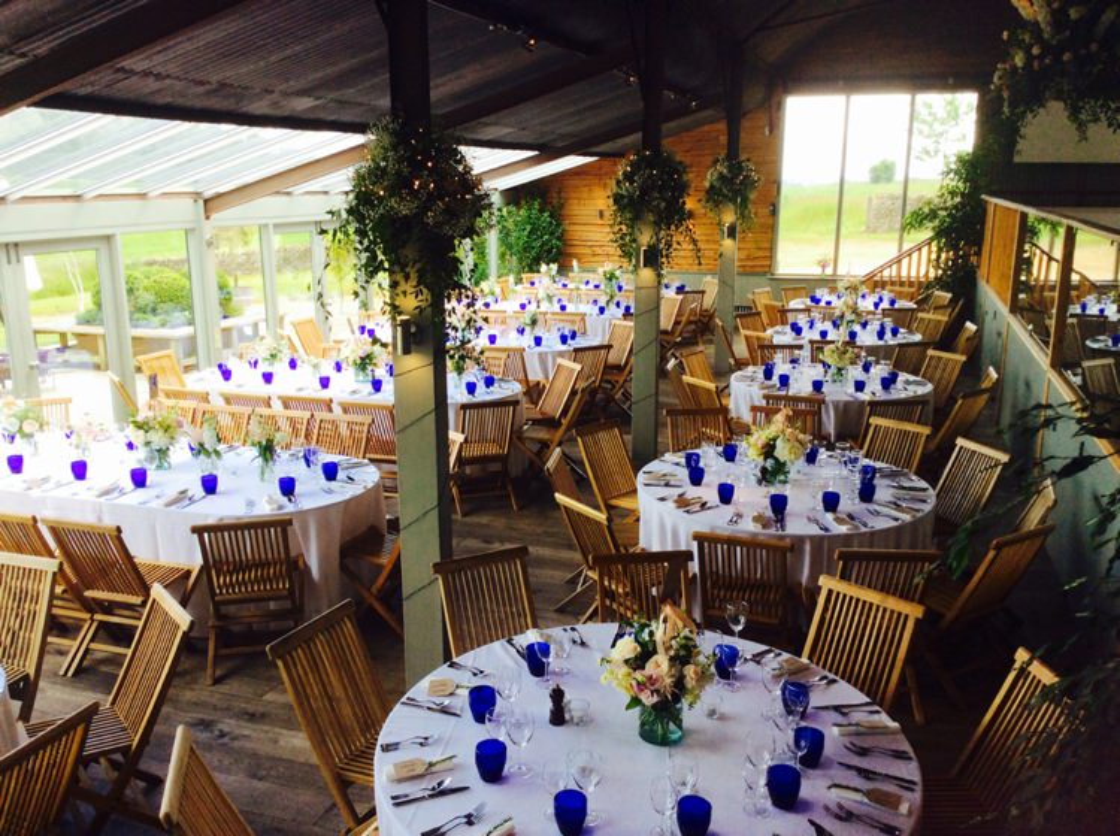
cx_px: 560
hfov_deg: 55.4
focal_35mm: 33
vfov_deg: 42.8
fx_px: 1066
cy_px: 418
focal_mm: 3.3
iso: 32
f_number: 2.4
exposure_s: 1/158
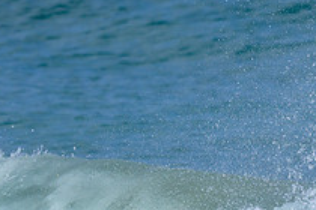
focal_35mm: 3040
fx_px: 26682
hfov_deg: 0.7
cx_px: 521
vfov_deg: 0.5
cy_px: 261
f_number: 6.3
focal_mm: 800
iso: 320
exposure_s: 1/2000
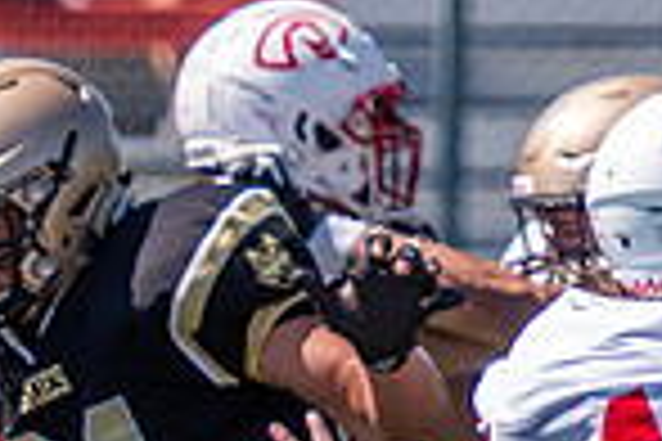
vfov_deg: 0.9
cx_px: -470
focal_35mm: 1483
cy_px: 563
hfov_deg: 1.4
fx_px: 27269
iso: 160
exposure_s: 1/3200
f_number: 2.8
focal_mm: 175
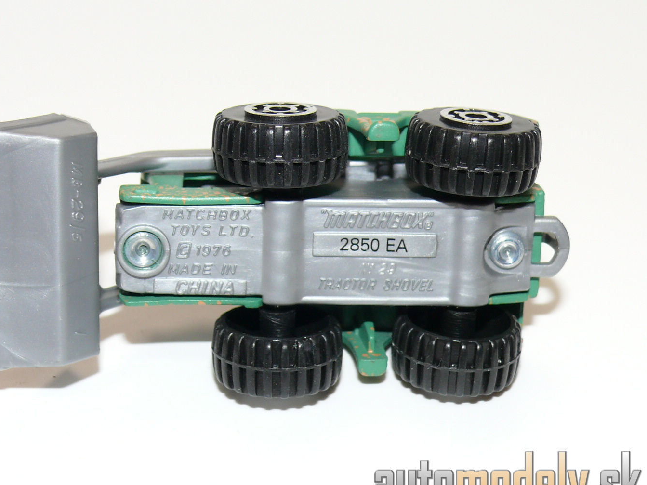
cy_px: 236
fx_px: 1514
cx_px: 263
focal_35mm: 81
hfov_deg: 24.1
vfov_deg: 18.2
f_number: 4
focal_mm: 10.8
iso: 100
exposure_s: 1/30
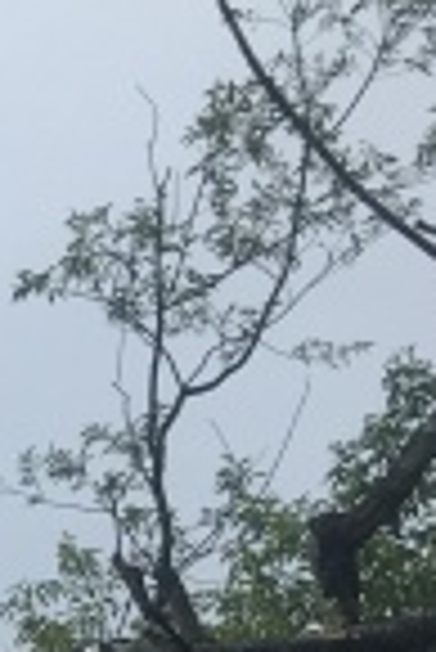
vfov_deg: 11.8
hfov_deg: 6.8
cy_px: 971
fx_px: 3008
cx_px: -1223
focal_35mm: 166
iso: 25
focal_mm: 4.15
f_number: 2.2
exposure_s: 1/519
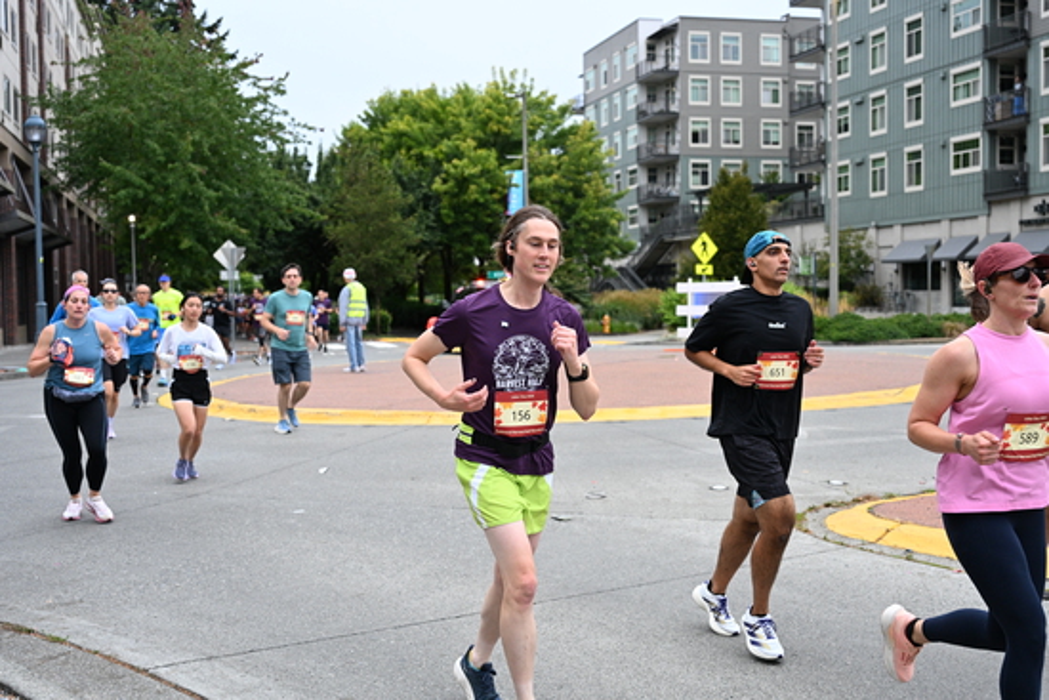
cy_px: 350
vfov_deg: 31.9
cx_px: 524
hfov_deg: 46.4
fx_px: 1224
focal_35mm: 42
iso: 1600
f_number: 4
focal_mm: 42
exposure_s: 1/1000
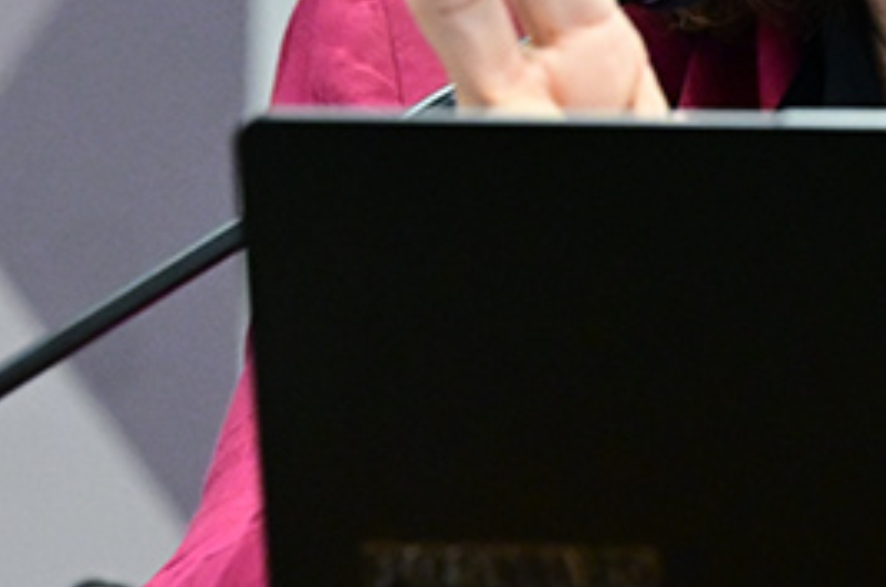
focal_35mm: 746
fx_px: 18327
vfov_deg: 1.8
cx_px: 730
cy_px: -242
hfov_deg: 2.8
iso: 4000
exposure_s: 1/250
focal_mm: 155
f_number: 4
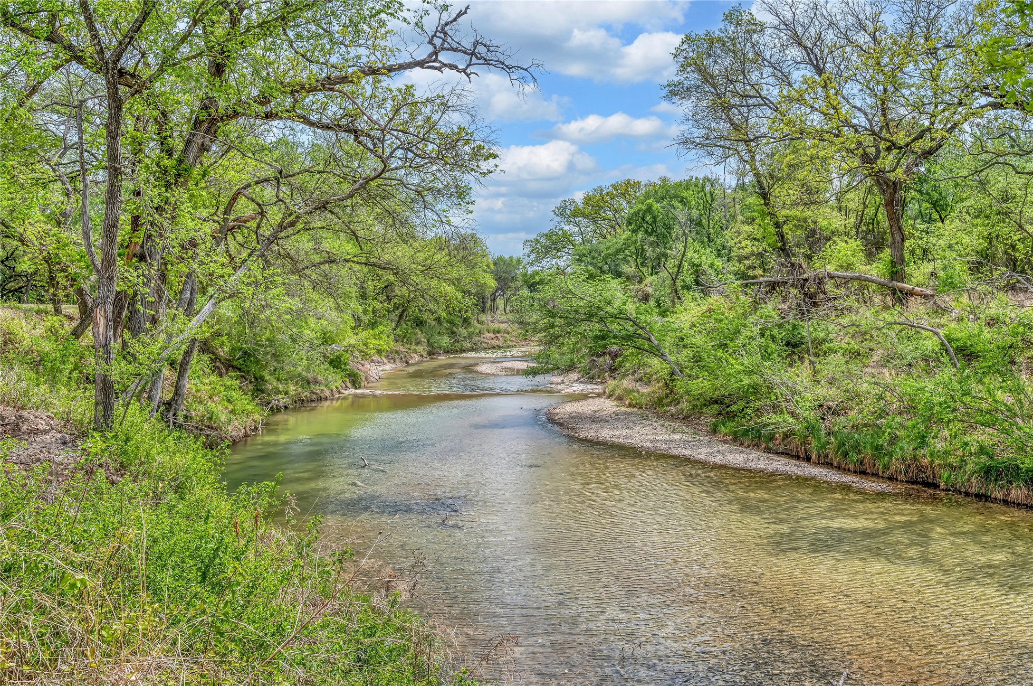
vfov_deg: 43.5
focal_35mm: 30
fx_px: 860
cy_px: 343
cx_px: 516
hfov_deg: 62.0
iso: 100
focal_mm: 30
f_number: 8
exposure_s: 1/320
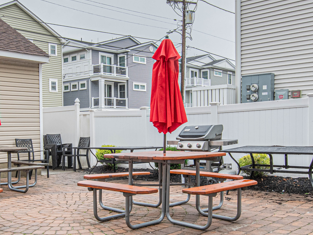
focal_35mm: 42
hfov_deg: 44.4
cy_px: 147
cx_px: 116
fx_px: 380
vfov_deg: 34.2
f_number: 9
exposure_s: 1/160
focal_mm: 14
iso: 280
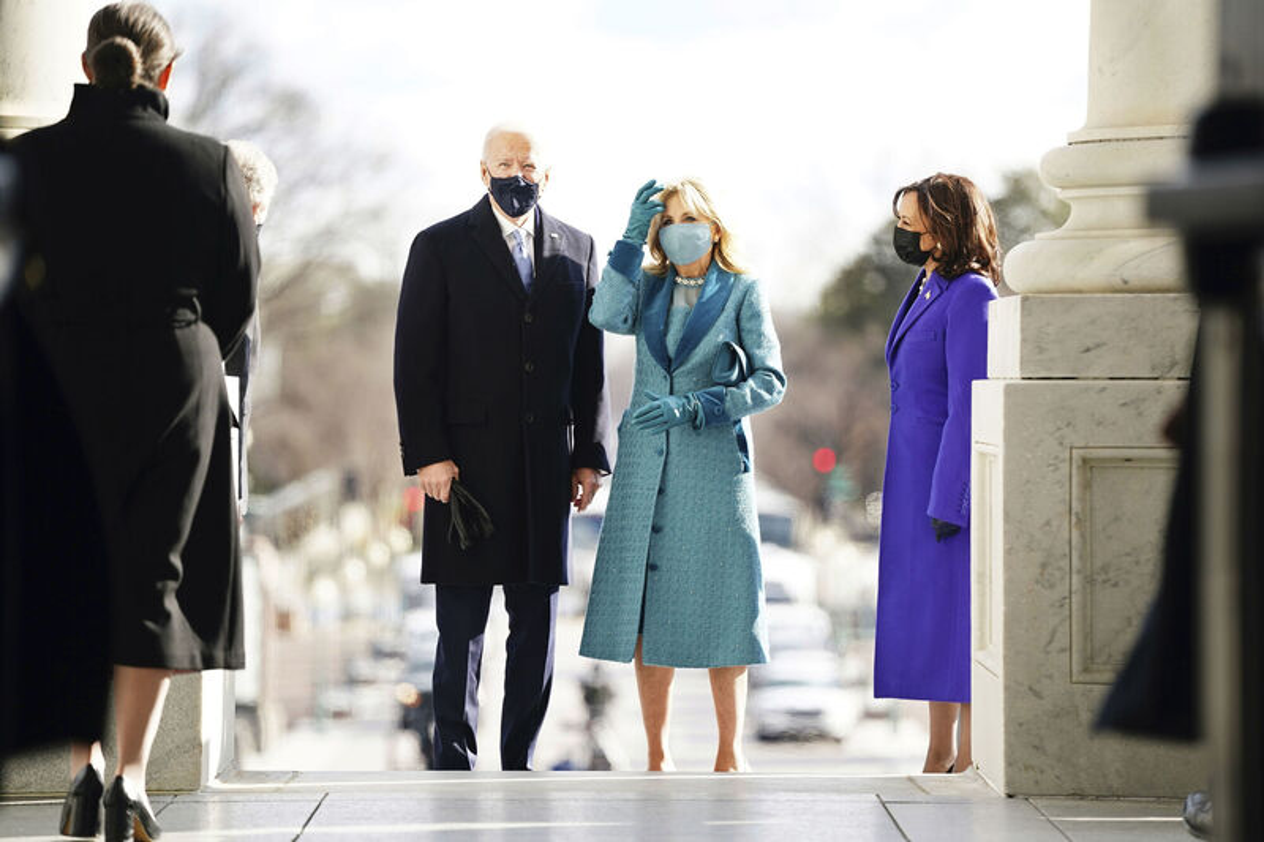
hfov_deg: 10.3
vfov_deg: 6.9
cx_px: 632
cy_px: 421
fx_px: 7020
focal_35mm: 200
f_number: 3.2
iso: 400
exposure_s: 1/1600
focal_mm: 200
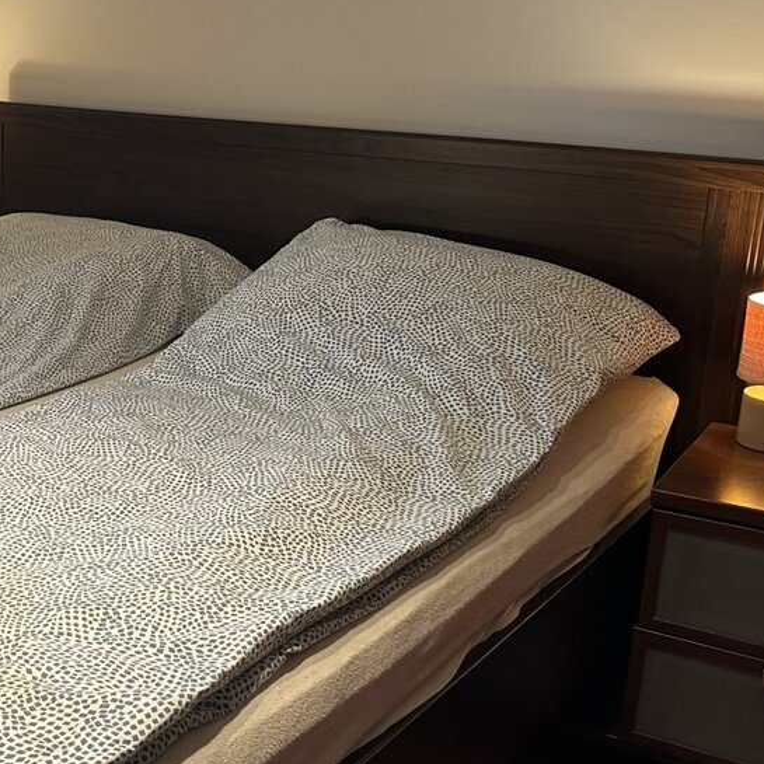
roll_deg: -0.9
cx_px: 22
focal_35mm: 56
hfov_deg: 28.9
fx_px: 1398
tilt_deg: -15.3
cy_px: 381
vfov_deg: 30.6
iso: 200
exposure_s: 1/100
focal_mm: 6.86
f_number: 1.78
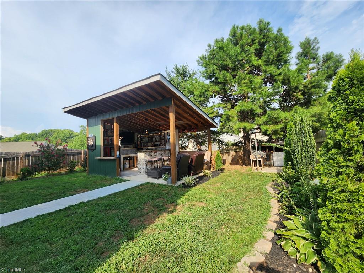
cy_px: 136
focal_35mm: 13
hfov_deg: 106.2
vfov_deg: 89.9
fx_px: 137
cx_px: 182
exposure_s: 1/1252
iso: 50
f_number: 2.2
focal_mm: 2.2
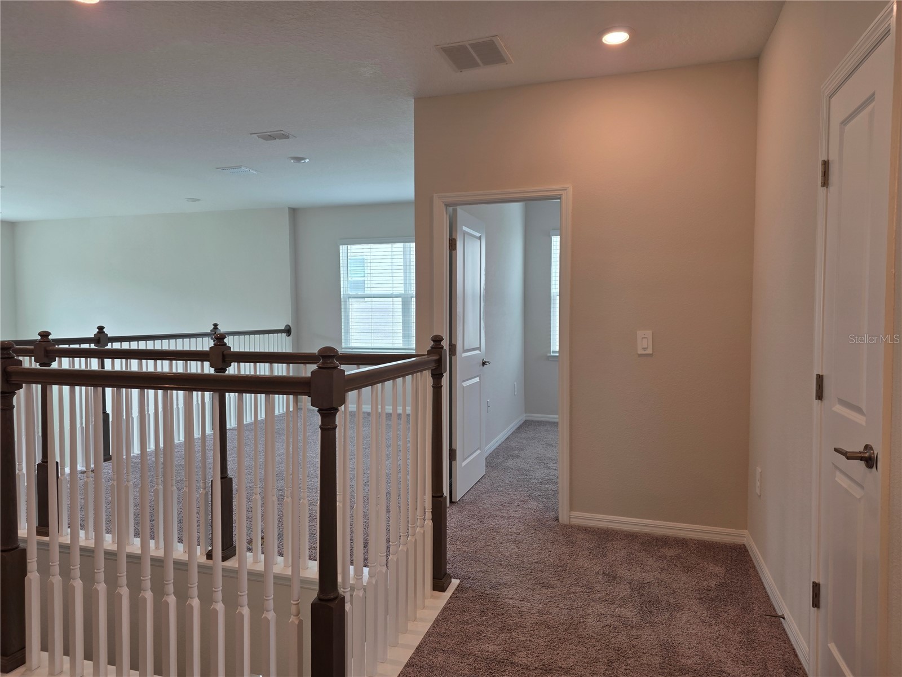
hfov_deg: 73.9
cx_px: 451
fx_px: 599
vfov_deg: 58.9
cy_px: 338
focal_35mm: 23
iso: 50
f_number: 1.7
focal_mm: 6.3
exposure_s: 1/120
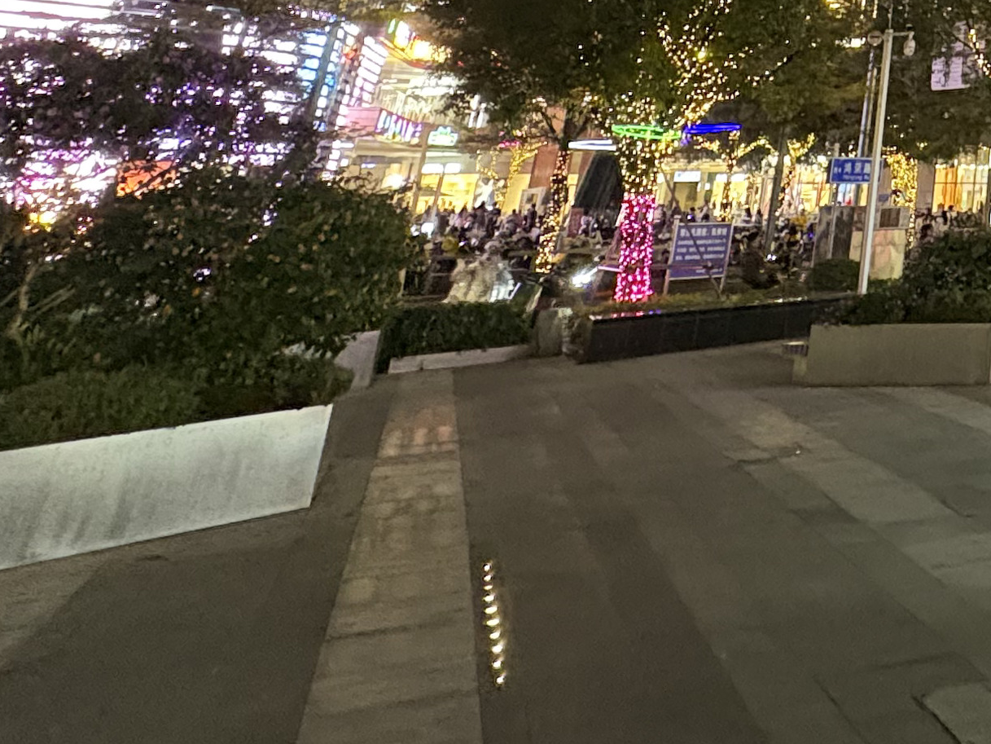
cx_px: 1256
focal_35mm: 46
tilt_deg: +26.1
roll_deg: +0.3
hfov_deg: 32.3
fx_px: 1317
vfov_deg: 23.9
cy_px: -412
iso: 800
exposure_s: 1/41
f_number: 2.2
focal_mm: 2.22
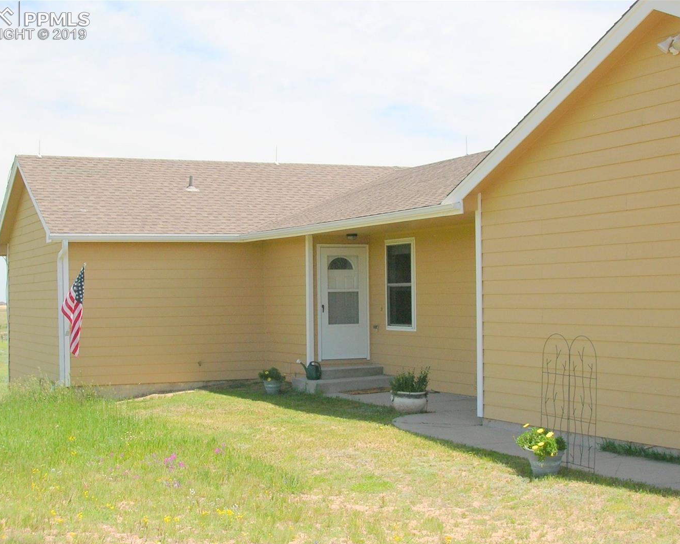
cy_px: 276
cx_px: 315
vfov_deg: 28.6
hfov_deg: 35.3
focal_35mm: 53
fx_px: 1066
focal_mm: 8.4
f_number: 5.6
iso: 50
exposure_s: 1/299
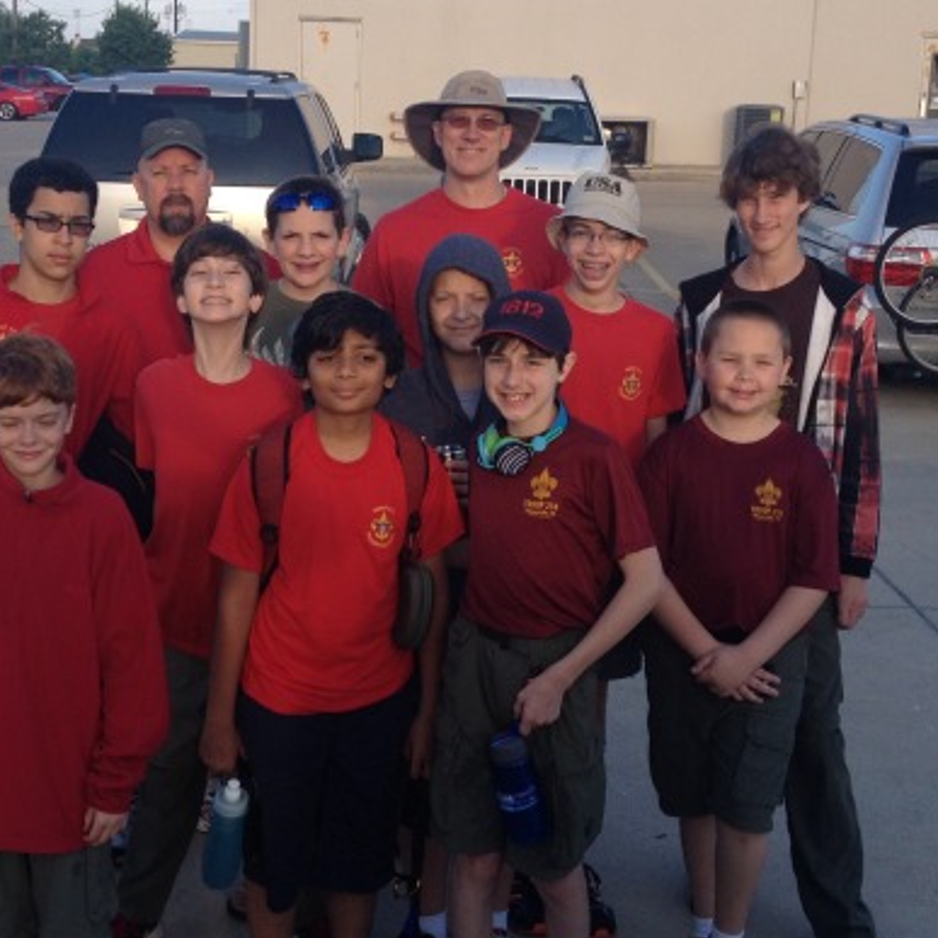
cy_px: 436
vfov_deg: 26.9
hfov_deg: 26.9
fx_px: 1962
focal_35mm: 64
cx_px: 448
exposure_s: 1/415
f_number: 2.4
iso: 50
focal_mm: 4.28
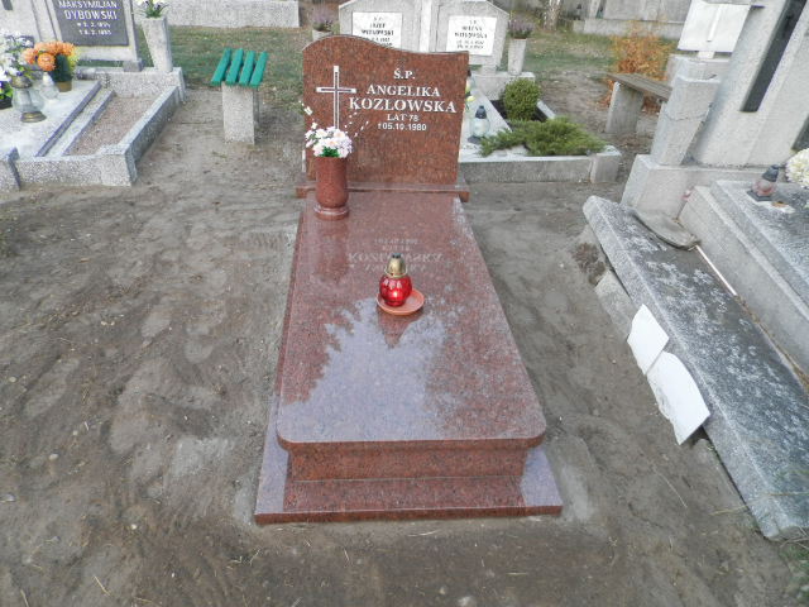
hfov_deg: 69.4
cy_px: 304
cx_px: 404
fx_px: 584
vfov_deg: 54.9
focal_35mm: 25
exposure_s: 1/30
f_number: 3.1
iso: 100
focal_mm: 4.5
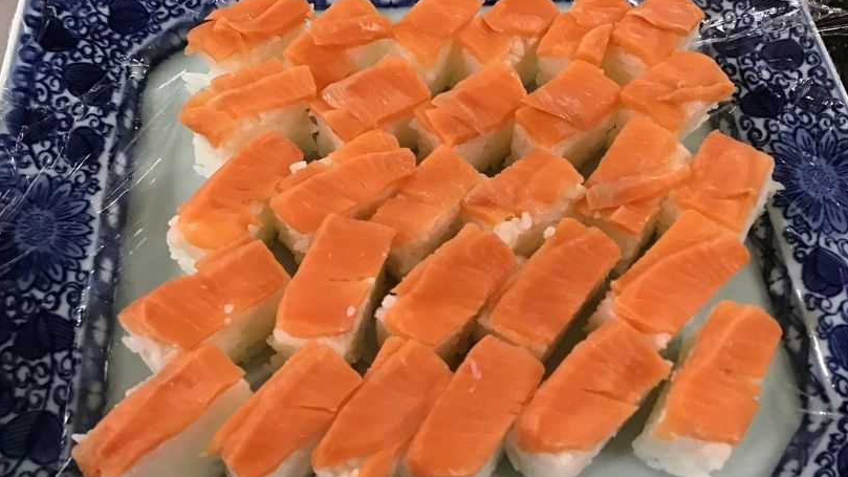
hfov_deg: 58.0
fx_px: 764
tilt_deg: -60.7
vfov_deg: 34.6
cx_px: 425
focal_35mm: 34
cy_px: 266
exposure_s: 1/30
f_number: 2.4
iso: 160
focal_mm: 3.3
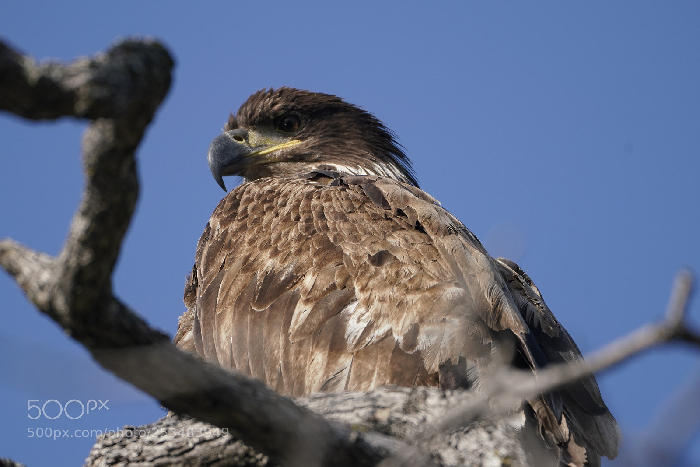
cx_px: 350
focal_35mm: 834
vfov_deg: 1.6
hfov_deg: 2.5
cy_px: 234
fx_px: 16217
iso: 400
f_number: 8
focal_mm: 556
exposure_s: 1/800
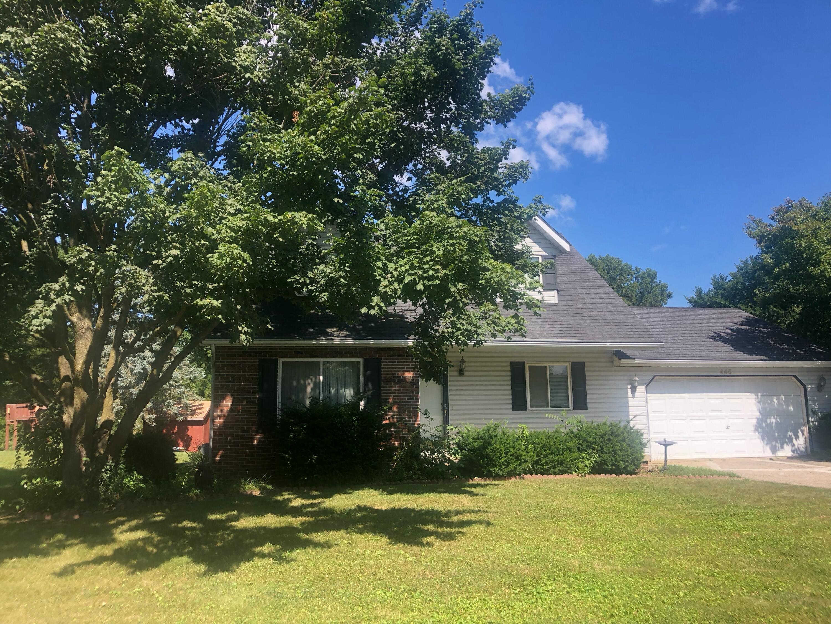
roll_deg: +1.4
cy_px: 312
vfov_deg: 49.7
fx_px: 672
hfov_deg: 63.4
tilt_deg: +8.2
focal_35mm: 28
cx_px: 416
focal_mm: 3.99
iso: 20
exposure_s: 1/889
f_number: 1.8
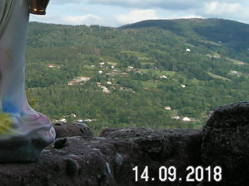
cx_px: -21
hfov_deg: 21.0
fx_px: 640
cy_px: -2
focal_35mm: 89
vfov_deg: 16.2
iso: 50
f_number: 5.6
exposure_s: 1/400
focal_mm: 5.8
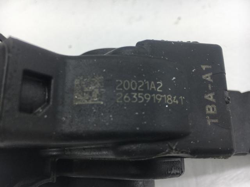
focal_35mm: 29
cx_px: 125
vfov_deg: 48.2
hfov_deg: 61.7
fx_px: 209
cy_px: 94
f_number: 2.2
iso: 25
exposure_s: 1/148
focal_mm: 4.15
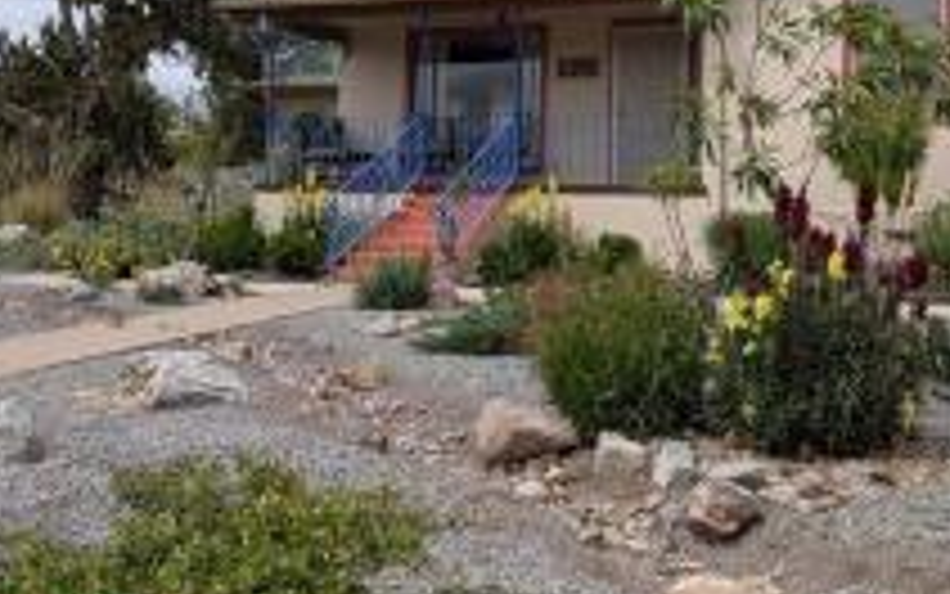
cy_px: 104
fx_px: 1243
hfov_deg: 41.8
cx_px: 500
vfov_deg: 26.3
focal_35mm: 48
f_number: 1.68
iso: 21
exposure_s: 1/1357
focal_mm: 6.9
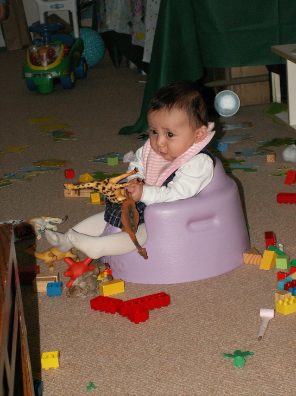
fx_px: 1004
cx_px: 148
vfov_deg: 22.3
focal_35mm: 88
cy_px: 198
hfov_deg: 16.8
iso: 160
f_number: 3.5
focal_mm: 14.65
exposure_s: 1/40
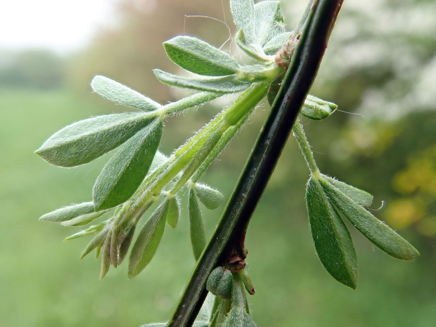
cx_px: 218
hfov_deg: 60.0
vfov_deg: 46.8
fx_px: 378
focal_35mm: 30
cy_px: 164
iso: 200
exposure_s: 1/125
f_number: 3.2
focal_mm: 5.5
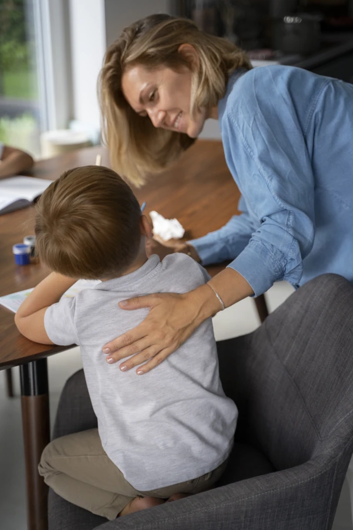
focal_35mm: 61
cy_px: 265
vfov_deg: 32.9
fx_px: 897
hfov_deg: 22.3
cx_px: 176
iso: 800
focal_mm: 61
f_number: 2.8
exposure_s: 1/640
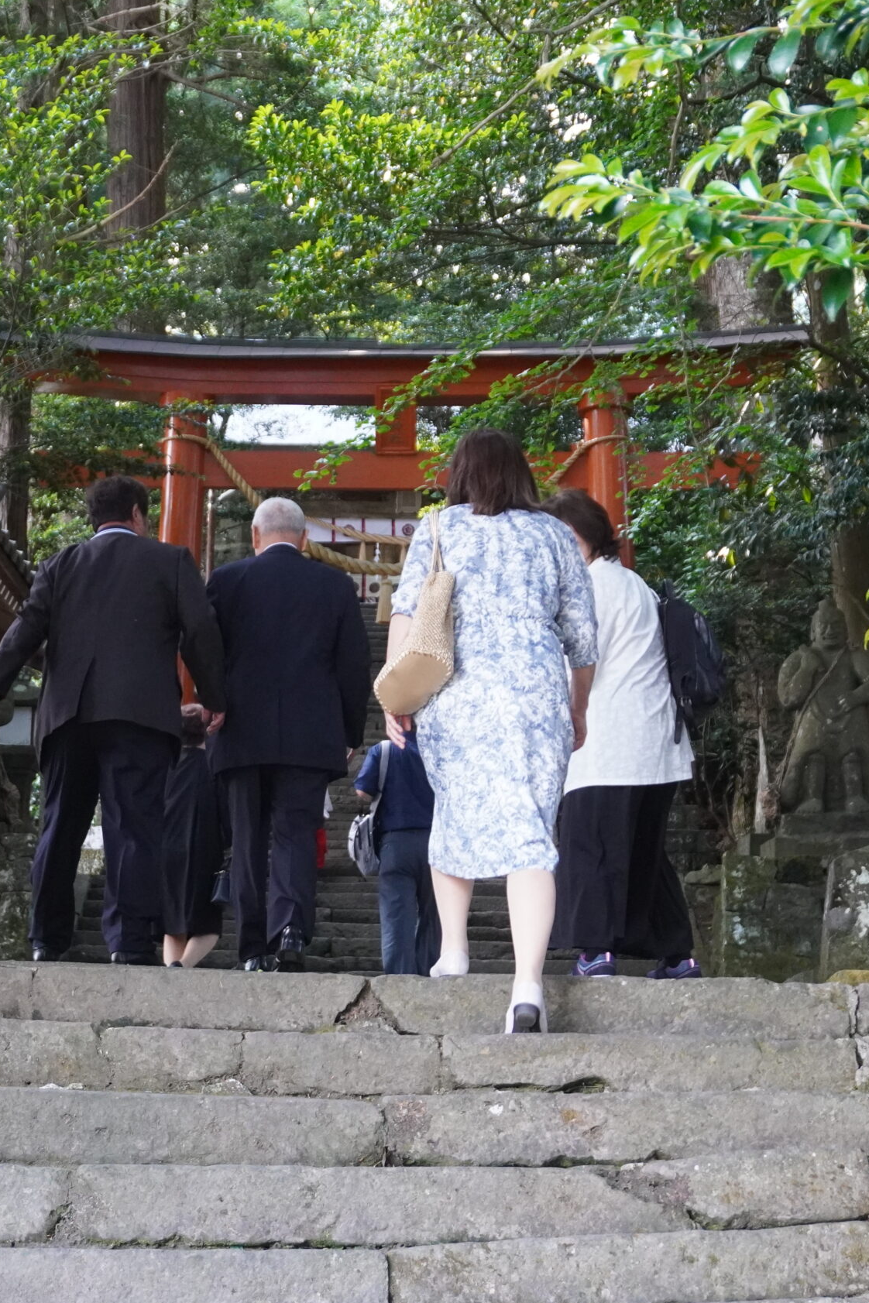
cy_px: 650
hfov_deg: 18.5
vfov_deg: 27.7
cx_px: 193
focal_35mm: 73
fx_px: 2643
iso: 2500
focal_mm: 32
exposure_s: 1/160
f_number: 5
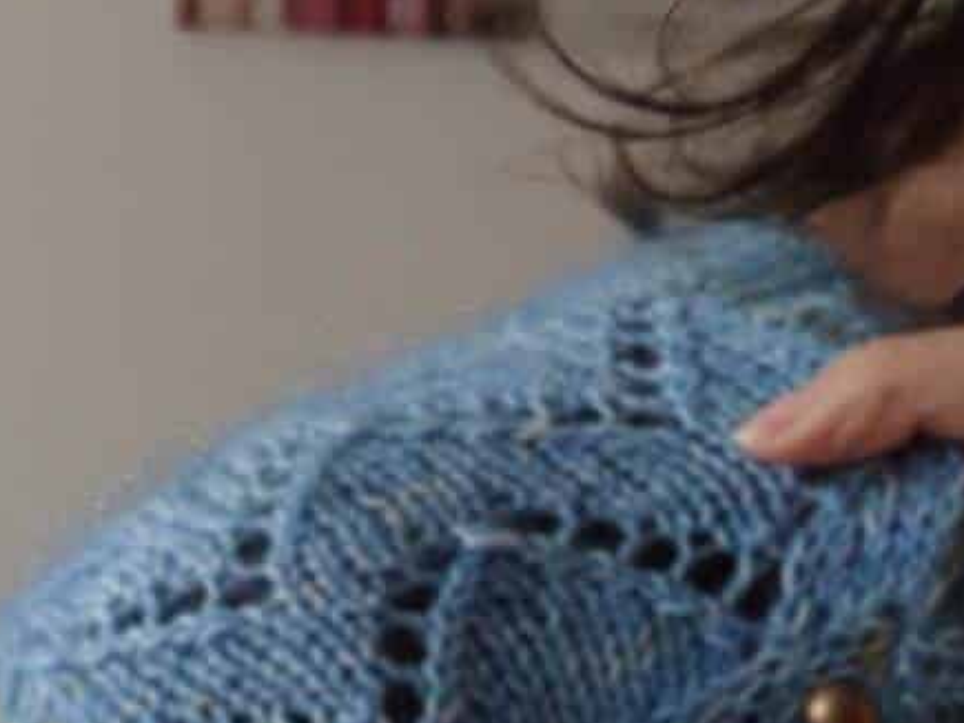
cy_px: 426
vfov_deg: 15.5
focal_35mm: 95
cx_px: 31
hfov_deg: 20.1
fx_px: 2645
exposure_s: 1/33
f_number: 2
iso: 1814
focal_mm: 8.16
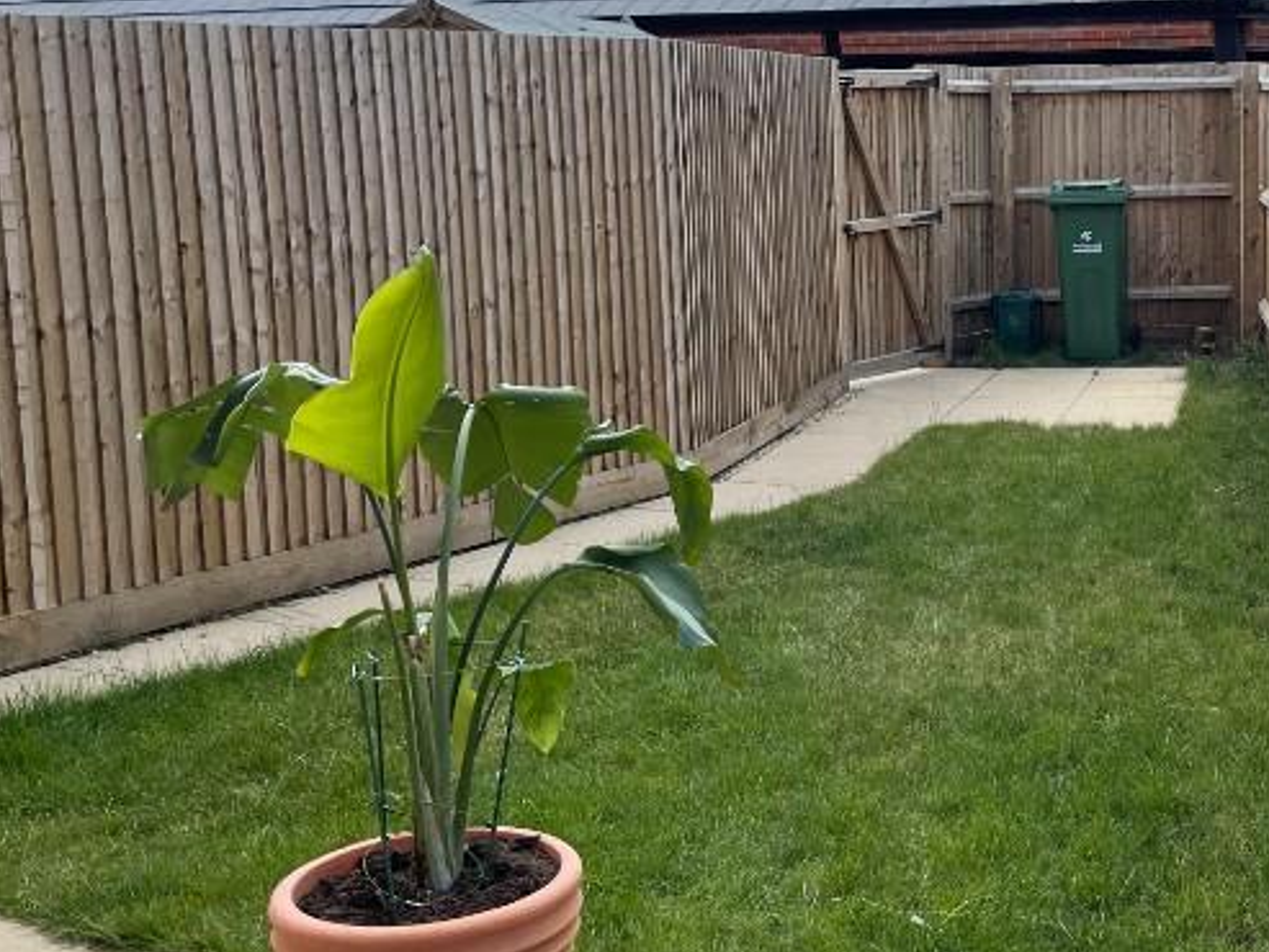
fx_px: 1980
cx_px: 1133
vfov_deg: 27.0
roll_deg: +0.4
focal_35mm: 54
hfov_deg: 33.7
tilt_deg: -8.1
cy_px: 360
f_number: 1.6
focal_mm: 5.1
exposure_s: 1/1739
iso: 32
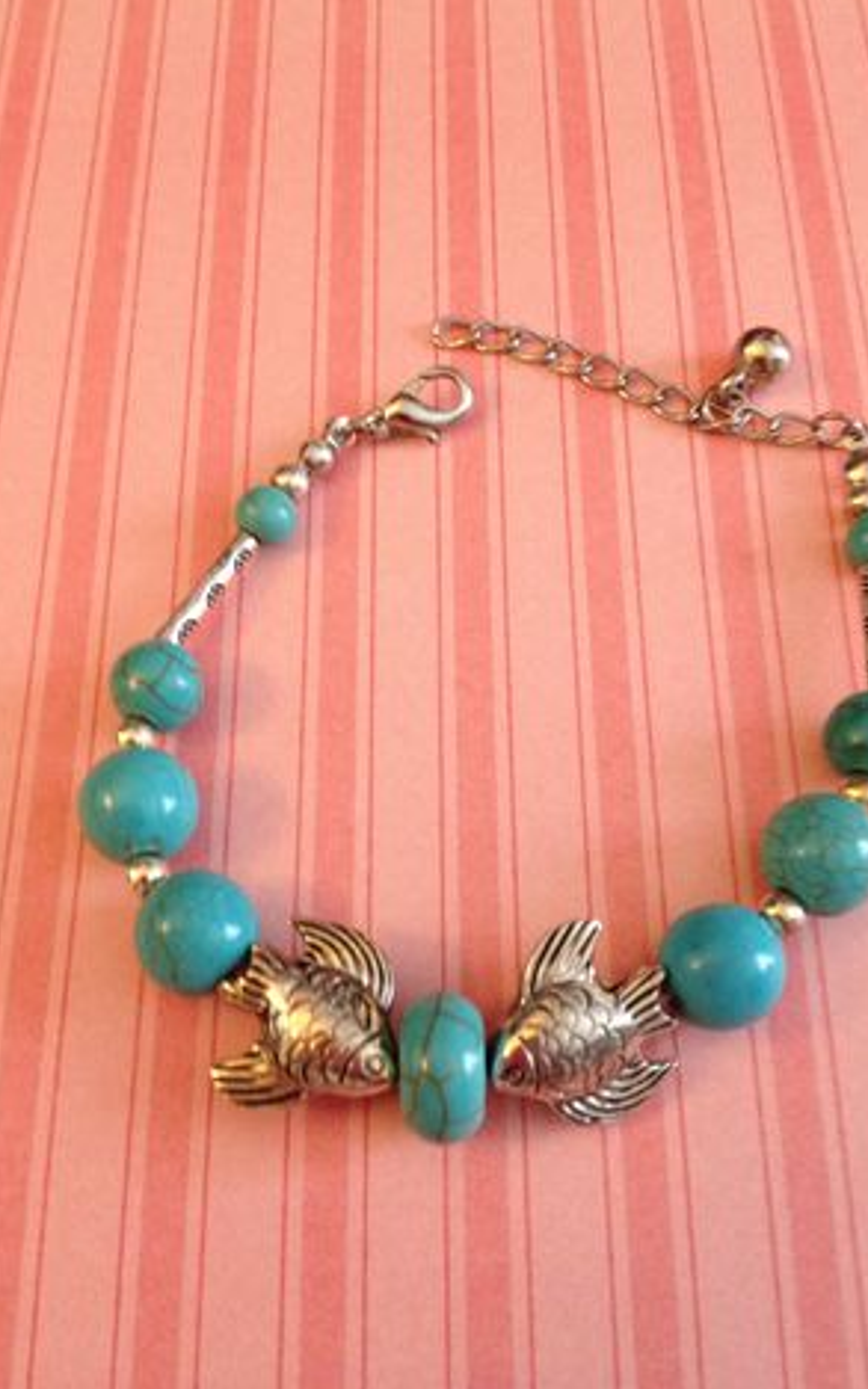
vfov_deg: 51.5
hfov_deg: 33.6
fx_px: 1439
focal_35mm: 38
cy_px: 684
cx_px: 462
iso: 200
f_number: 2.4
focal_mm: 4.28
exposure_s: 1/20
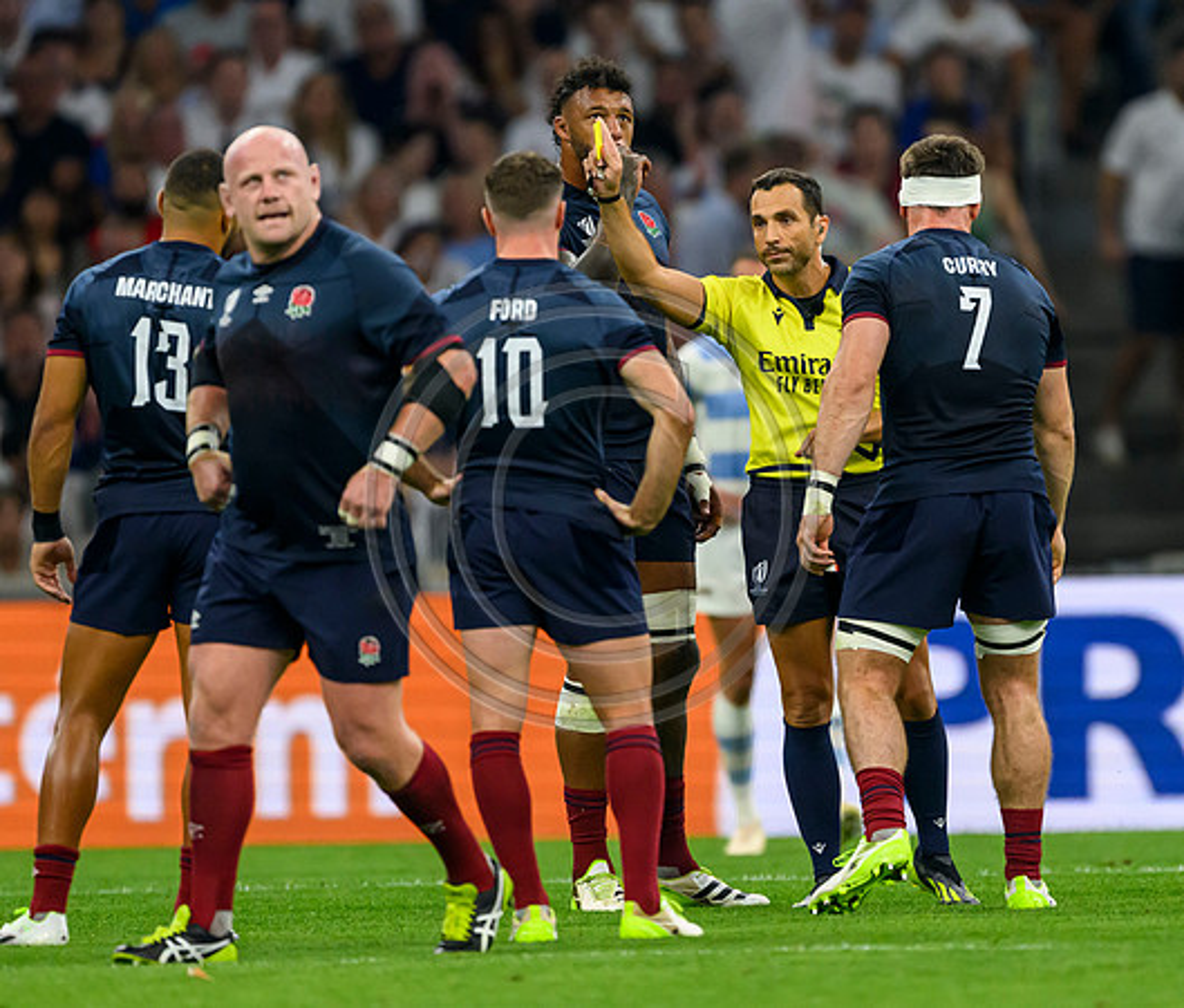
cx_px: 766
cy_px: 393
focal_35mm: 930
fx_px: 33425
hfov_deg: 2.0
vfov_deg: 1.7
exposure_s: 1/1250
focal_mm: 560
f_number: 4
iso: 3200
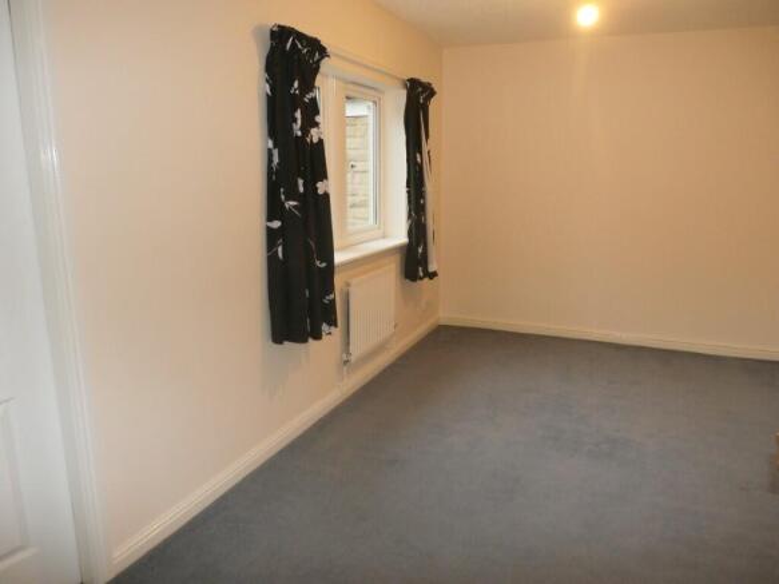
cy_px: 292
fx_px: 562
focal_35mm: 25
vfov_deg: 54.9
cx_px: 390
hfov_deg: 69.4
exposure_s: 1/30
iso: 200
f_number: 3
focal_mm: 4.5
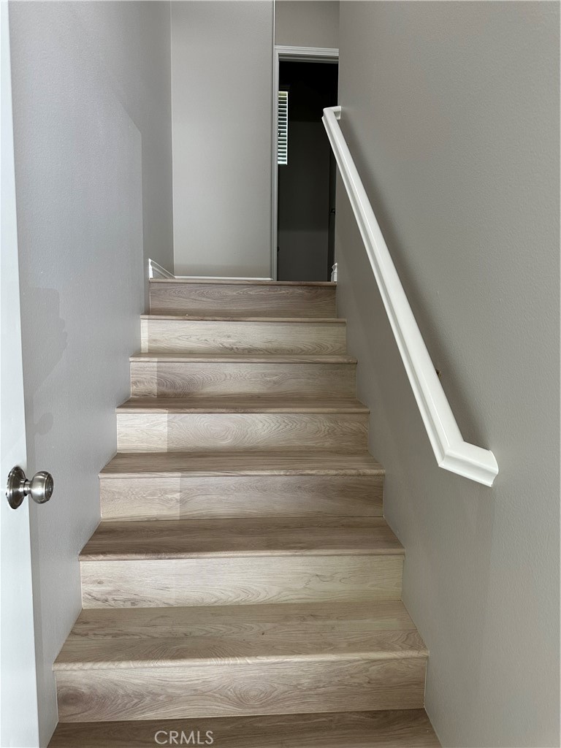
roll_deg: -0.8
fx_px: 519
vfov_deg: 71.6
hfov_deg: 56.8
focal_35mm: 24
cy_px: 374
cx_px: 280
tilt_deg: -6.9
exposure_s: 1/60
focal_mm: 6.86
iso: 125
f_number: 1.78
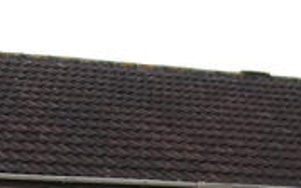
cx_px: -134
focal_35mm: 146
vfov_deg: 8.5
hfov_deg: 13.6
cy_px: 363
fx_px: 1197
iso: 400
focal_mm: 26
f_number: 9
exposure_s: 1/320
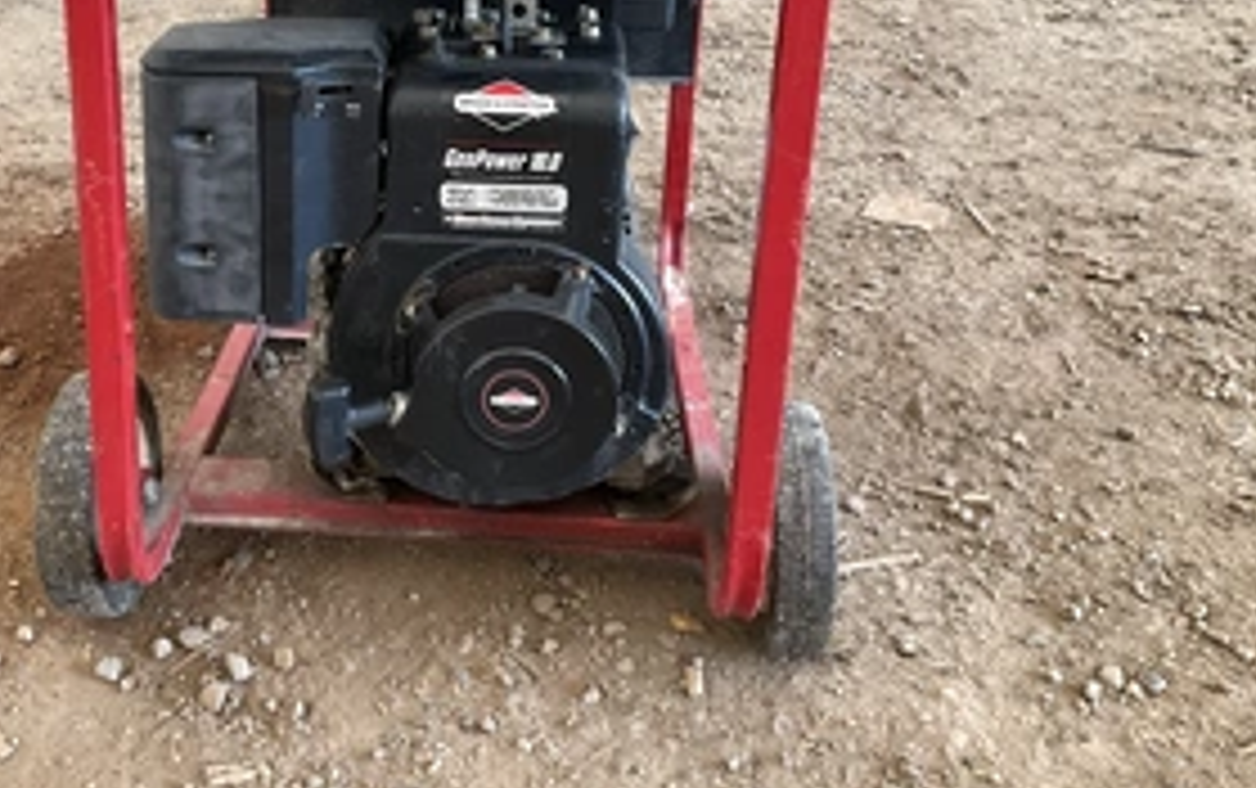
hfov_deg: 44.5
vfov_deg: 28.8
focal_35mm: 44
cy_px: 194
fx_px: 1508
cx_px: 414
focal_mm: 3
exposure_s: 1/122
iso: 50
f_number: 1.8
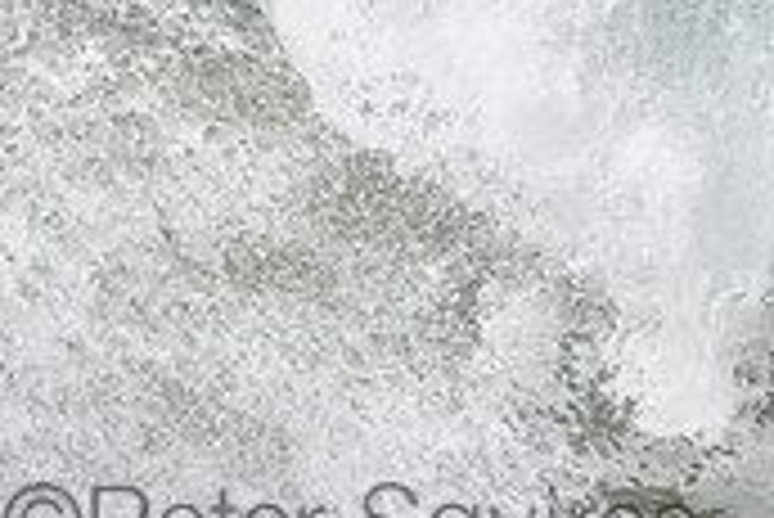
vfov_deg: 0.5
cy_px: -223
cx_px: 351
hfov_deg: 0.8
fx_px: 54526
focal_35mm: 2534
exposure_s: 1/4000
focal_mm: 500
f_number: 5.6
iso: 450
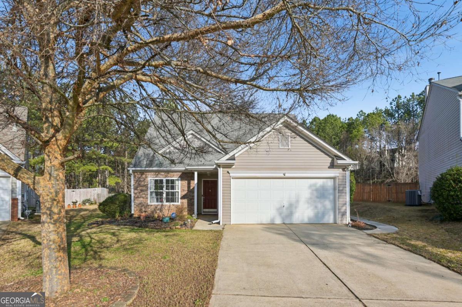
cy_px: 154
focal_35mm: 16
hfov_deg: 96.8
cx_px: 231
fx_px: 205
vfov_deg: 73.6
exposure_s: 1/400
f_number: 8
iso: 100
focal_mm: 16
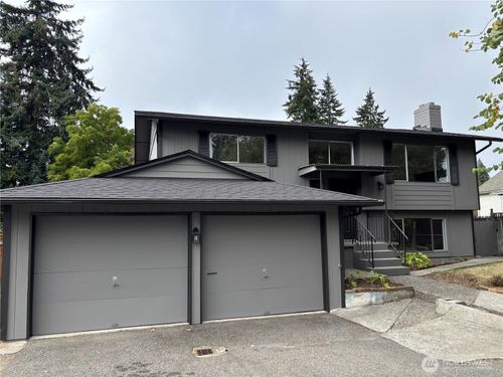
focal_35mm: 26
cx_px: 252
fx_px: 378
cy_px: 188
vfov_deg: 53.1
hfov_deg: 67.3
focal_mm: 5.96
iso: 50
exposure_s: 1/2342
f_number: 1.6
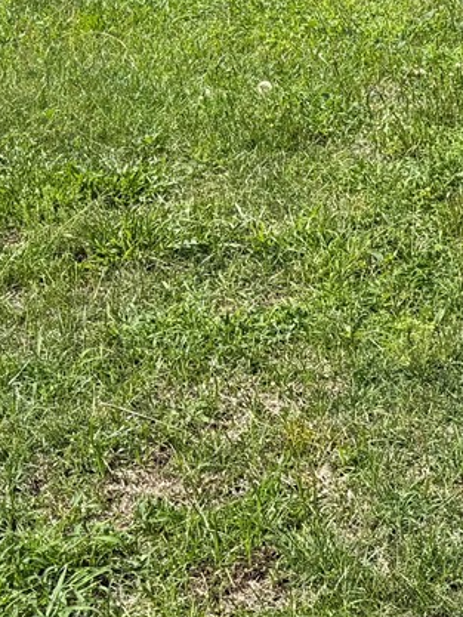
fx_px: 1640
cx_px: 654
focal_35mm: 92
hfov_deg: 15.1
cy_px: 287
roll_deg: +0.7
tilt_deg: -21.7
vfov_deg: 21.3
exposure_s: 1/3584
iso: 80
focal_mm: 6.76
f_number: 1.78
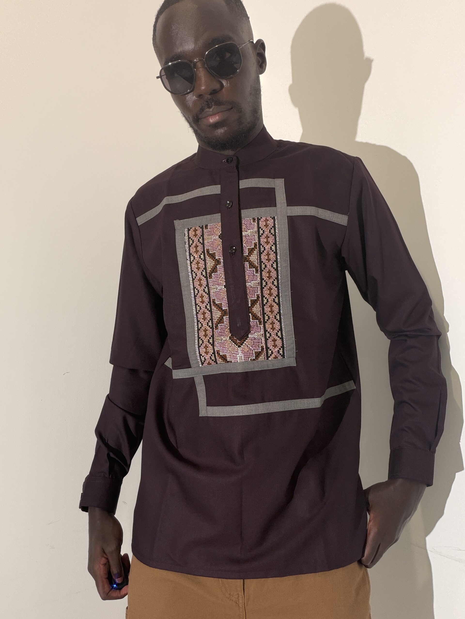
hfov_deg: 46.8
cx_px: 232
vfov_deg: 60.0
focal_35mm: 30
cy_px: 310
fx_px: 537
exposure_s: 1/60
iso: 100
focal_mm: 2.71
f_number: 1.9
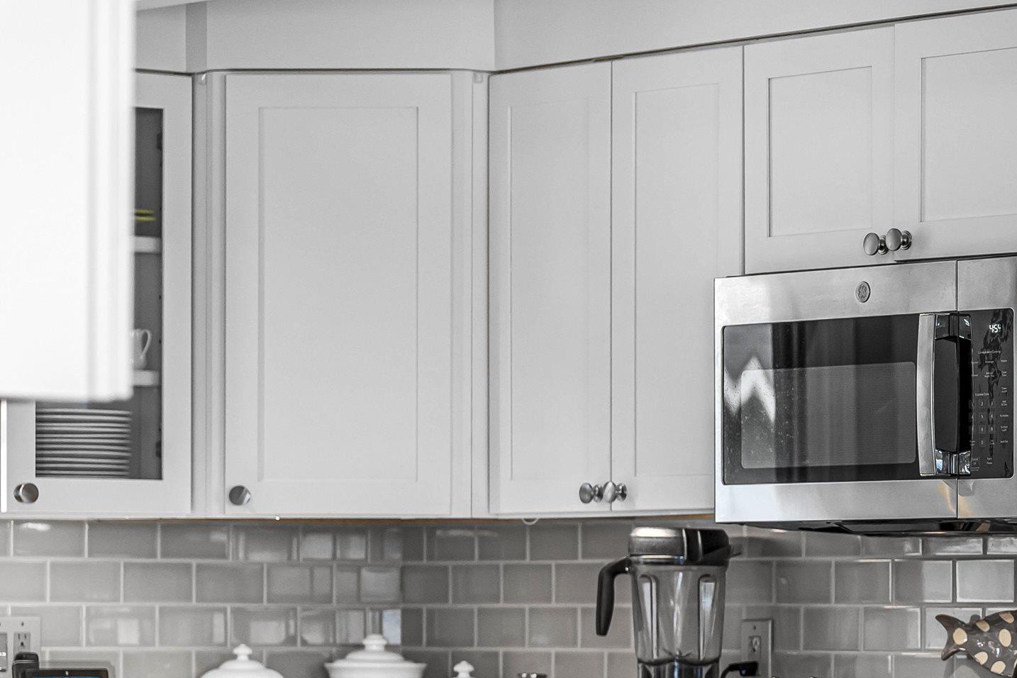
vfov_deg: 7.6
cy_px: 611
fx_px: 5085
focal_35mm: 180
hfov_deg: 11.3
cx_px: 925
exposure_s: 1/125
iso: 320
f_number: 2.8
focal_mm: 84
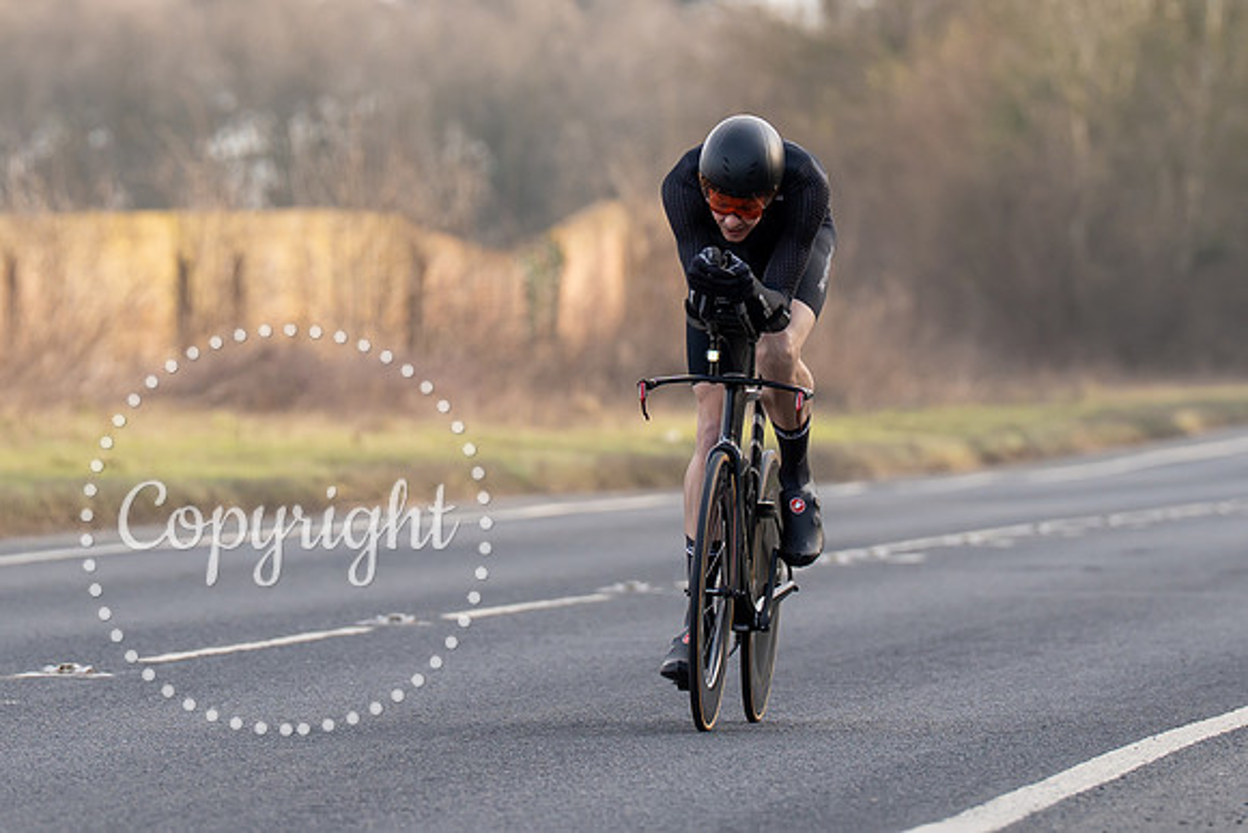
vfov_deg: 3.1
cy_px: 259
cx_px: 754
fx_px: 15425
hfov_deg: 4.6
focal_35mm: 445
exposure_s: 1/800
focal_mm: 200
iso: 200
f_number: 4
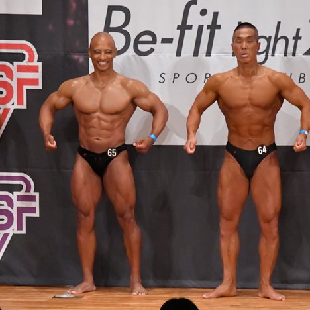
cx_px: 108
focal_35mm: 401
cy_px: 164
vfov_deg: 4.4
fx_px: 4063
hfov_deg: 4.4
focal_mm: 190
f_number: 5.6
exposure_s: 1/400
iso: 9000
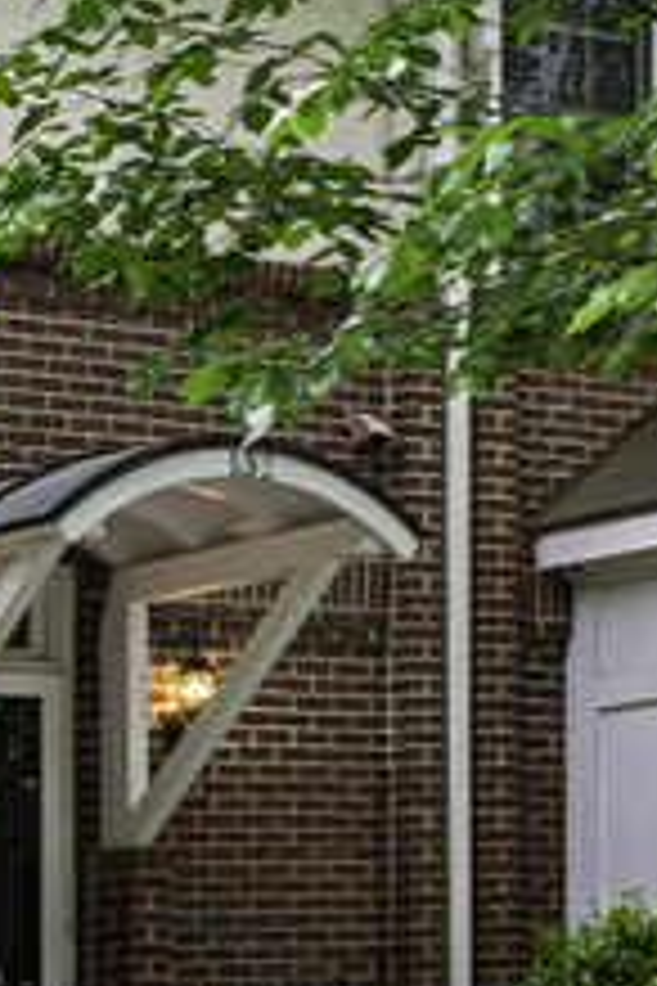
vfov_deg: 14.5
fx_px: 3880
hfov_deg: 9.4
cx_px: -351
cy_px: 549
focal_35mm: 142
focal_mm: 27
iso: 1600
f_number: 5.6
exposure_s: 1/100
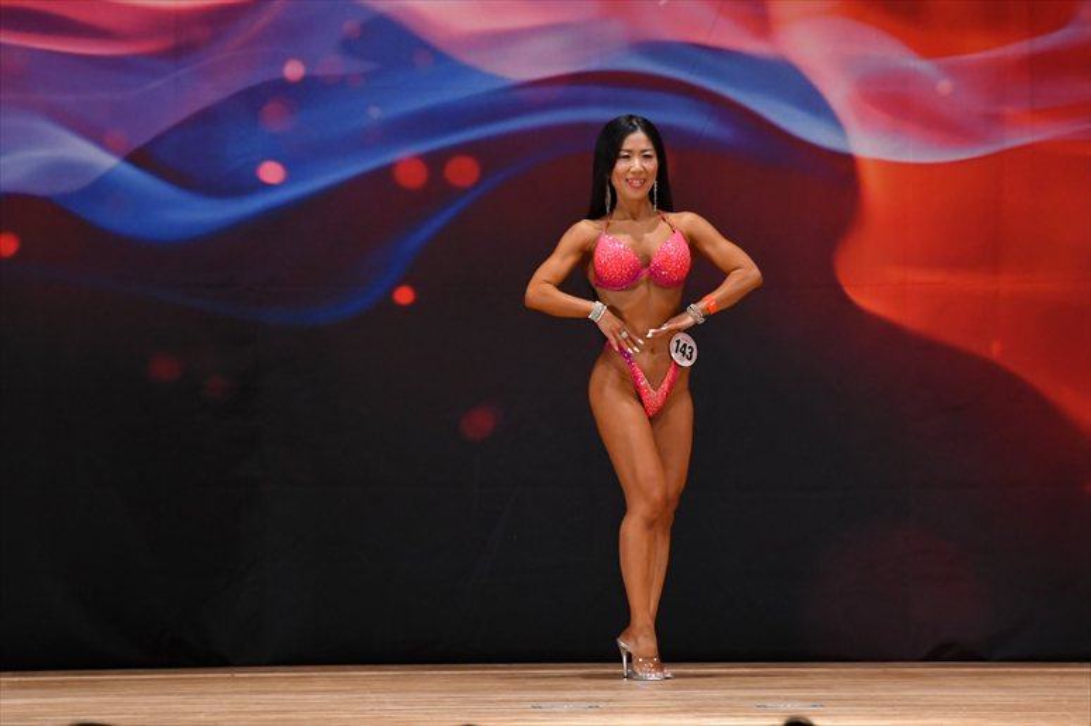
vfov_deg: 5.1
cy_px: 363
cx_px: 546
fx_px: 8179
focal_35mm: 270
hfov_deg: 7.6
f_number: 5.6
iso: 3200
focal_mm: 180
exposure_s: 1/400
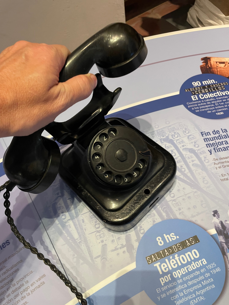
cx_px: 114
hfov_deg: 53.1
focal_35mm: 26
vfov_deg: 67.3
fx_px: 229
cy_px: 152
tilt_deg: -60.4
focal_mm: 4.2
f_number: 1.6
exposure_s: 1/49
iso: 200
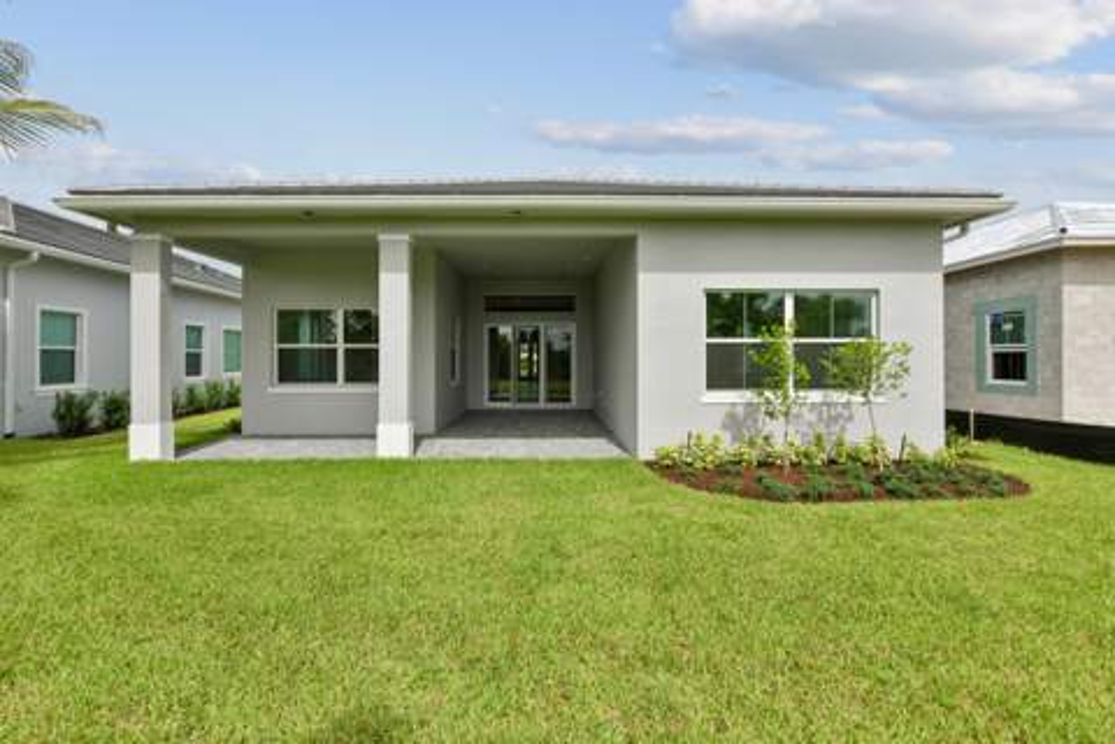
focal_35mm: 14
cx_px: 558
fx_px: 434
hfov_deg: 104.3
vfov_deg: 81.2
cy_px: 372
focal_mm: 14
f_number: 10
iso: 200
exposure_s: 1/800
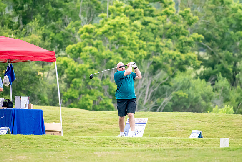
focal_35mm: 750
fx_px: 5043
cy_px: 81
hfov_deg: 2.7
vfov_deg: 1.8
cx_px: 121
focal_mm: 500
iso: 3200
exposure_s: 1/2000
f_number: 5.6
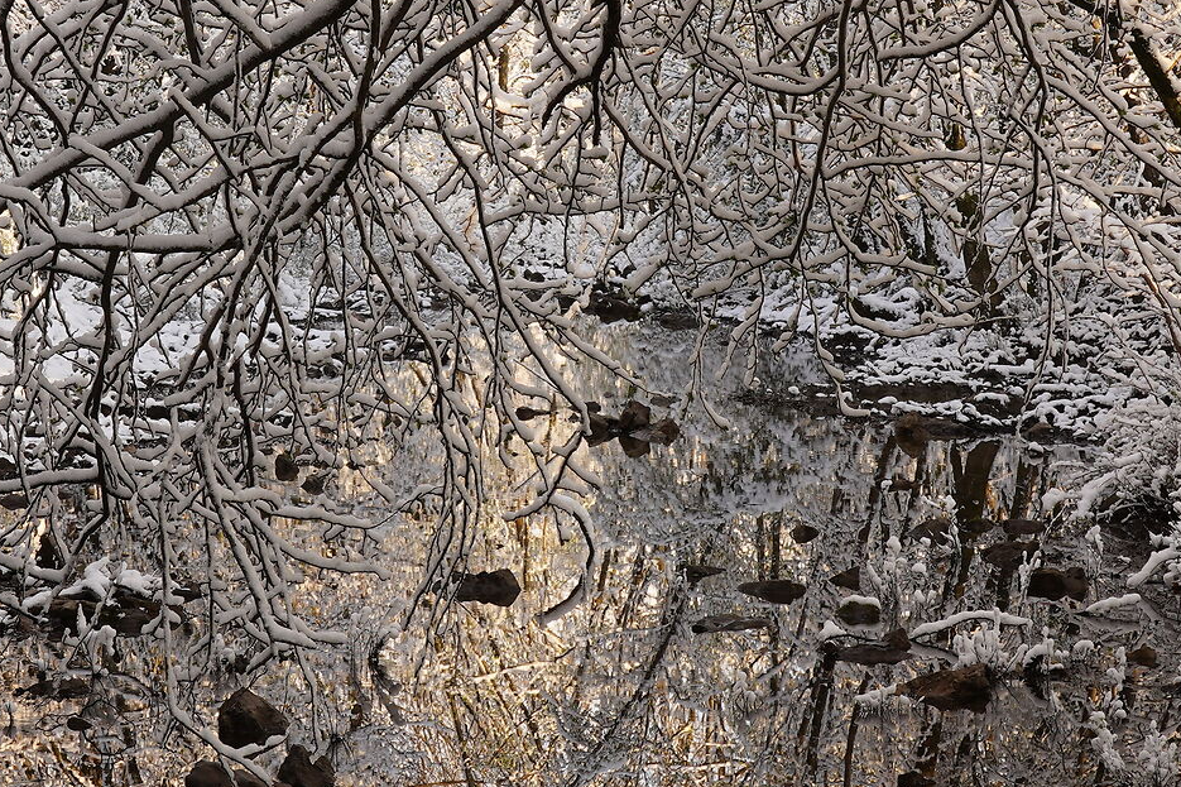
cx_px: 466
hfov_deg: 21.4
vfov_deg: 14.4
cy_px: 337
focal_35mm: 95
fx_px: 3116
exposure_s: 1/10
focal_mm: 37
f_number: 16
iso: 200
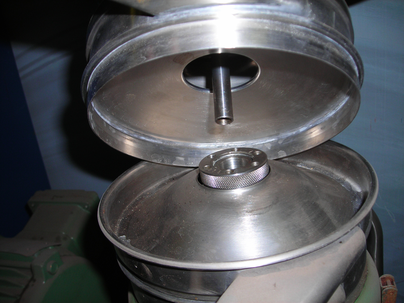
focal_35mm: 38
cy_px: 152
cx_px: 202
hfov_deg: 49.0
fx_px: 443
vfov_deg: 37.7
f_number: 3.2
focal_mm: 6.3
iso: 50
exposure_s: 1/60.1
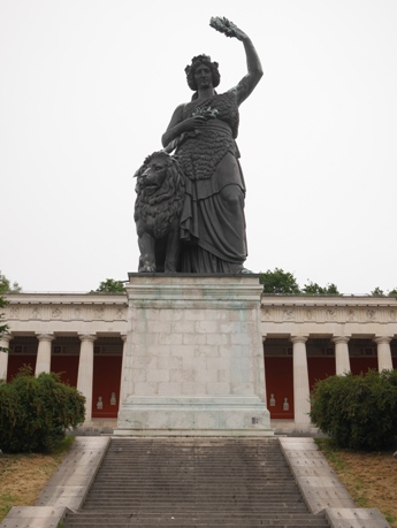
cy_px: 264
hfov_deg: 29.1
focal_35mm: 50
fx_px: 764
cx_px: 198
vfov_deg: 38.2
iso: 200
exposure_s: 1/125
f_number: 6.3
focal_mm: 25
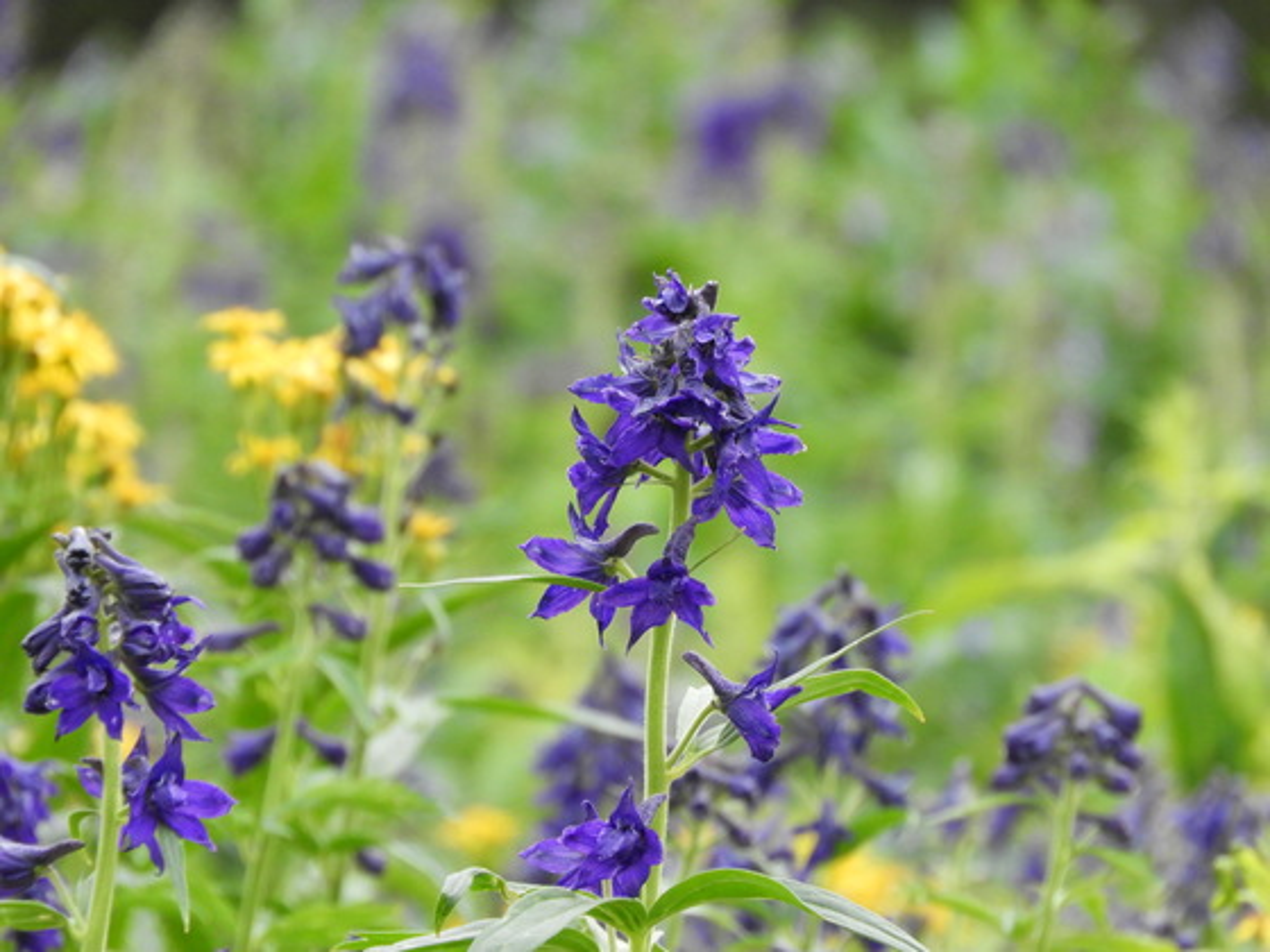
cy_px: 476
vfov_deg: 2.5
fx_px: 22013
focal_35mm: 600
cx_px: 635
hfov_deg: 3.3
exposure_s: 1/100
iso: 400
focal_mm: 107.5
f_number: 5.6
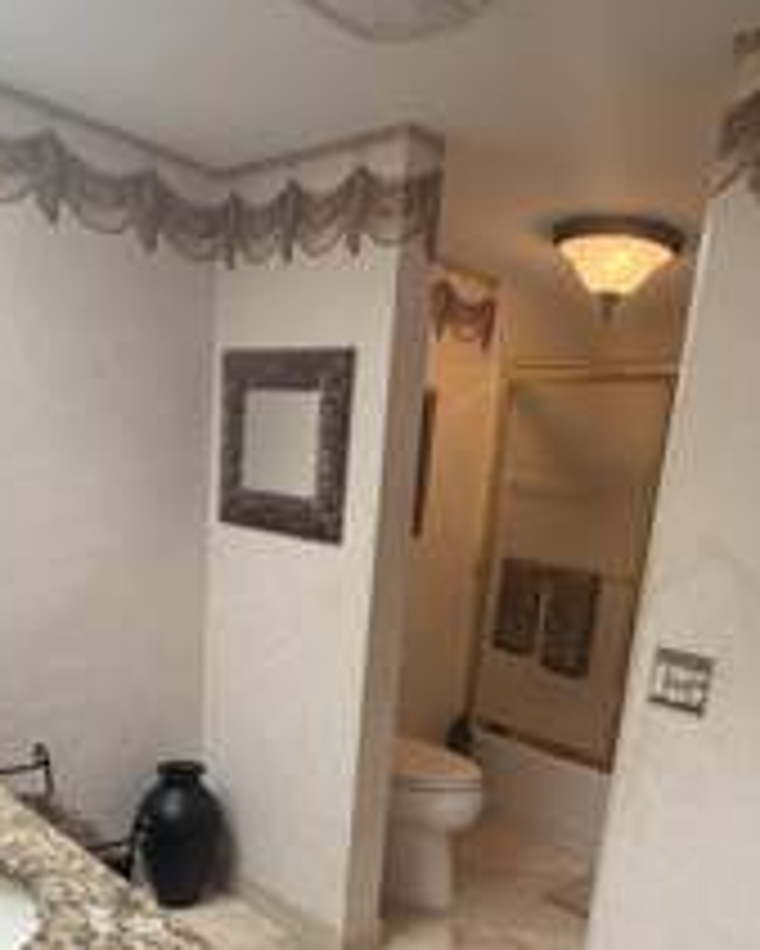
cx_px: 445
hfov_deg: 46.9
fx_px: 871
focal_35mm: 31
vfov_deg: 54.4
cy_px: 718
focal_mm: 2.22
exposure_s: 1/60
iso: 200
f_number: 2.2
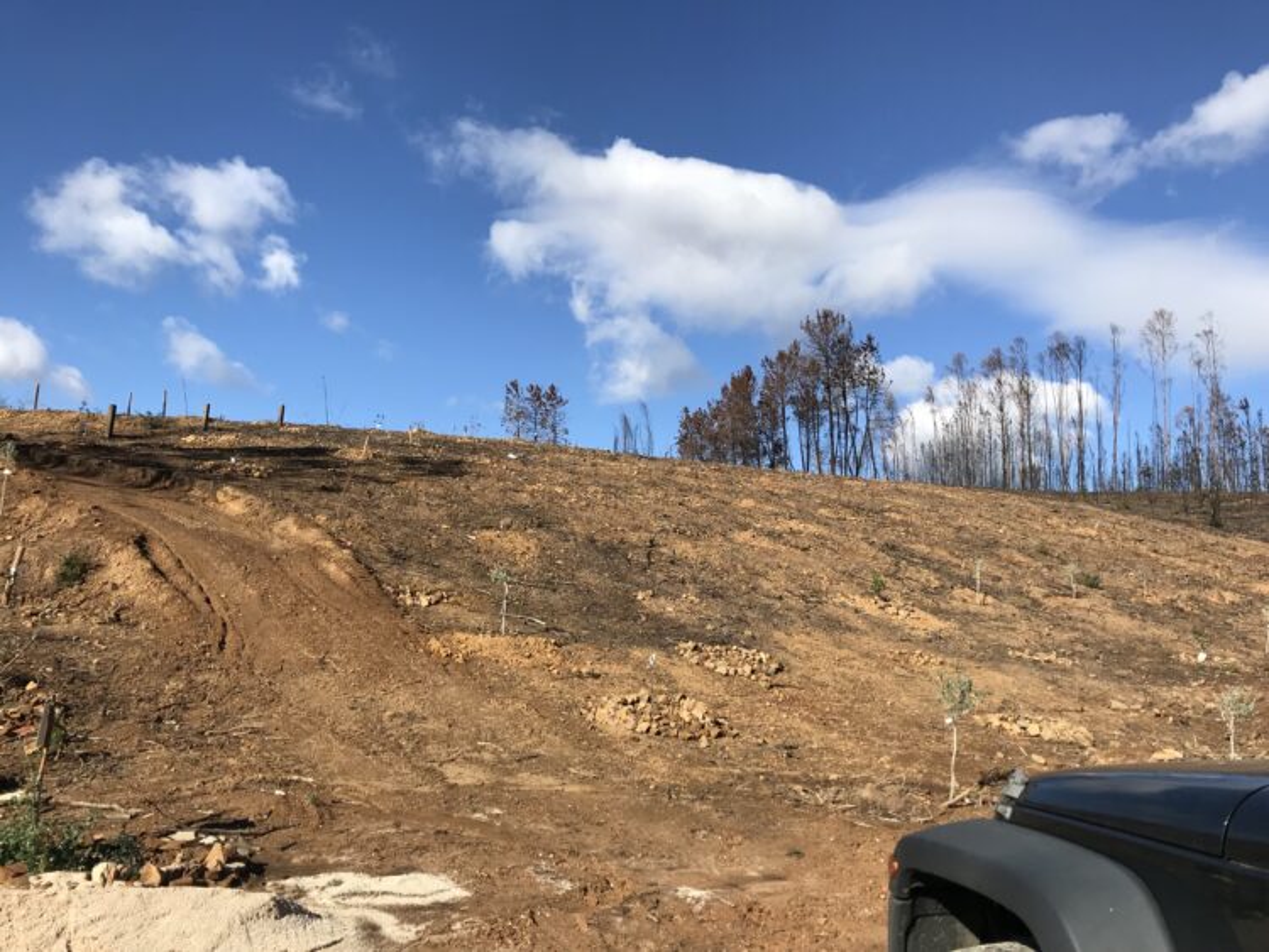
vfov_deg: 49.8
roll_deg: -3.9
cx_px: 634
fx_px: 1027
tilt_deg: +10.2
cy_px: 476
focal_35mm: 28
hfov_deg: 63.4
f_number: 1.8
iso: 20
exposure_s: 1/2457
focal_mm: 3.99
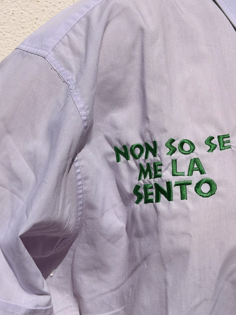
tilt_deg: -14.4
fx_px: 709
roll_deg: -4.1
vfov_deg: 25.0
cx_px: 69
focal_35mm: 78
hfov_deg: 18.8
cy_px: 176
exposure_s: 1/27778
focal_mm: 6.76
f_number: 1.78
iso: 80
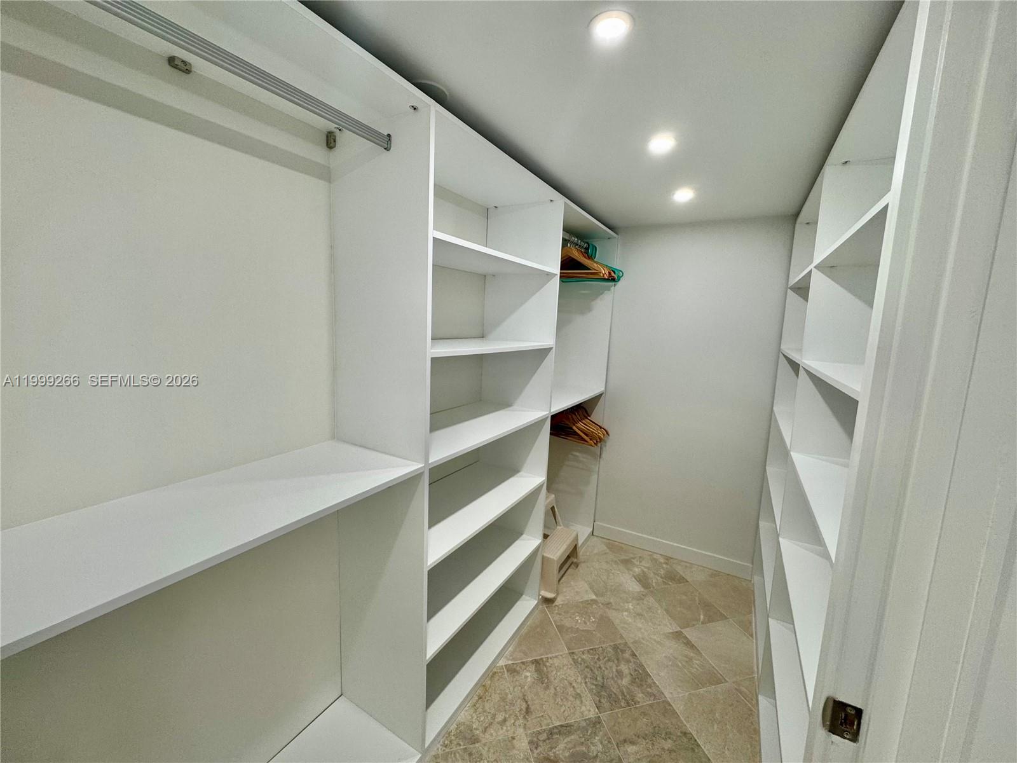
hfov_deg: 102.1
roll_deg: -2.0
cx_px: 508
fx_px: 411
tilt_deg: -9.3
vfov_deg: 85.7
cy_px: 382
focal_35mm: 14
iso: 125
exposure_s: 1/120
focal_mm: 2.22
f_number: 2.2
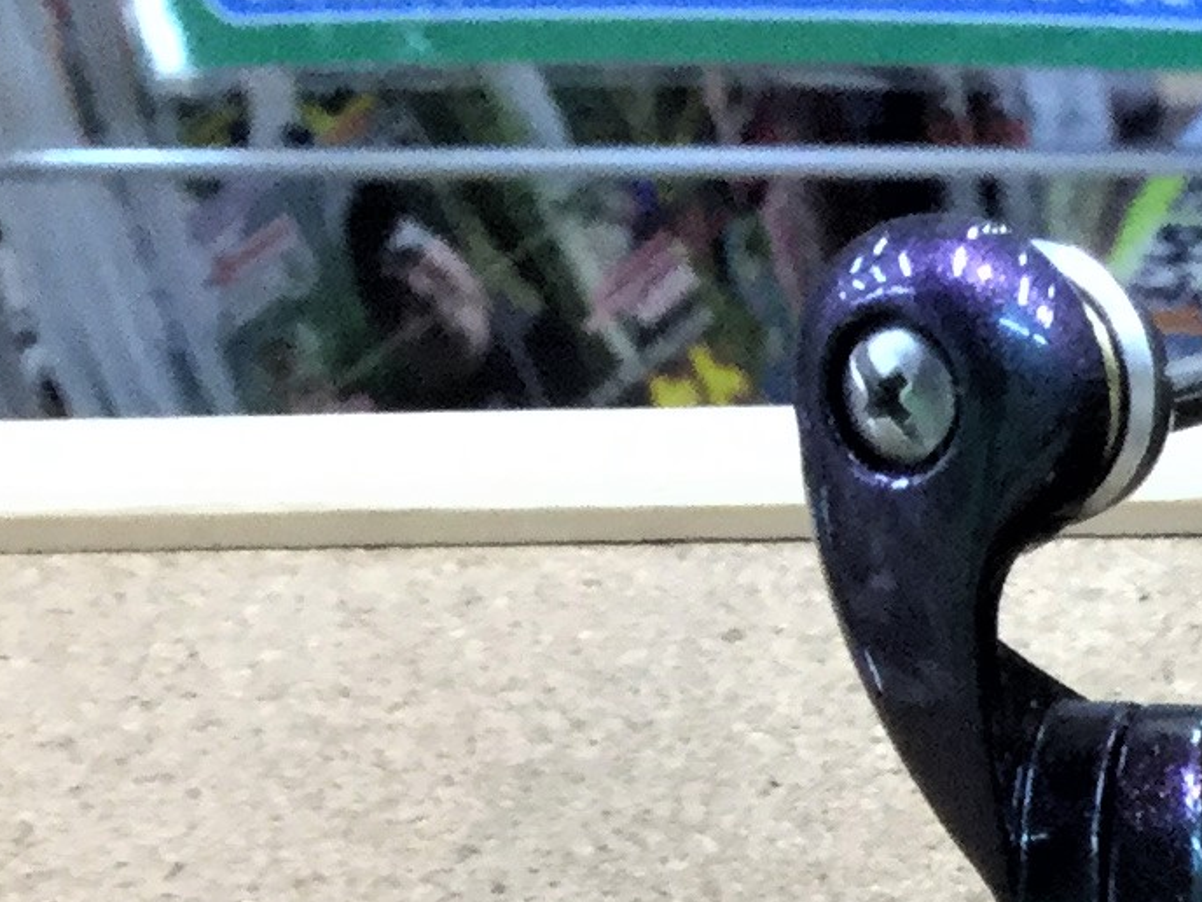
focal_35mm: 147
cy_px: 1828
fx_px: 5104
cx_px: 2755
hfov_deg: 11.4
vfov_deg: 9.4
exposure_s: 1/30
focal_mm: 3.3
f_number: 2.4
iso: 64
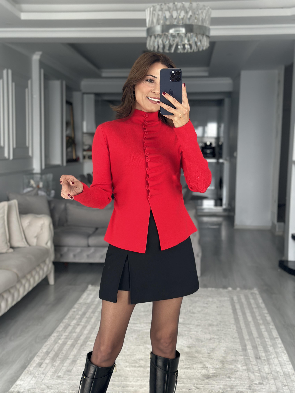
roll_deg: -0.4
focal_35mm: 48
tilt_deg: -18.3
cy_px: 196
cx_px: 148
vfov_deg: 39.7
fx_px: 545
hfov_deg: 30.3
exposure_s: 1/121
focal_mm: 6.86
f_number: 1.78
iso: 100
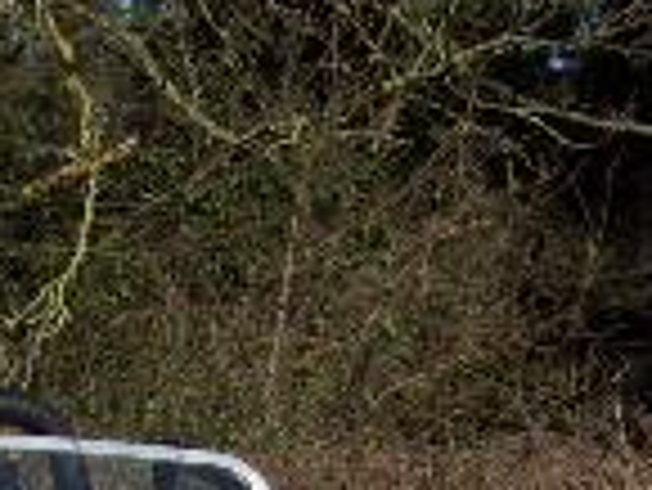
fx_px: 3242
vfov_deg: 8.4
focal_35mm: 172
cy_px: 814
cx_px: 94
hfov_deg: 11.4
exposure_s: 1/640
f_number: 4.8
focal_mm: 8
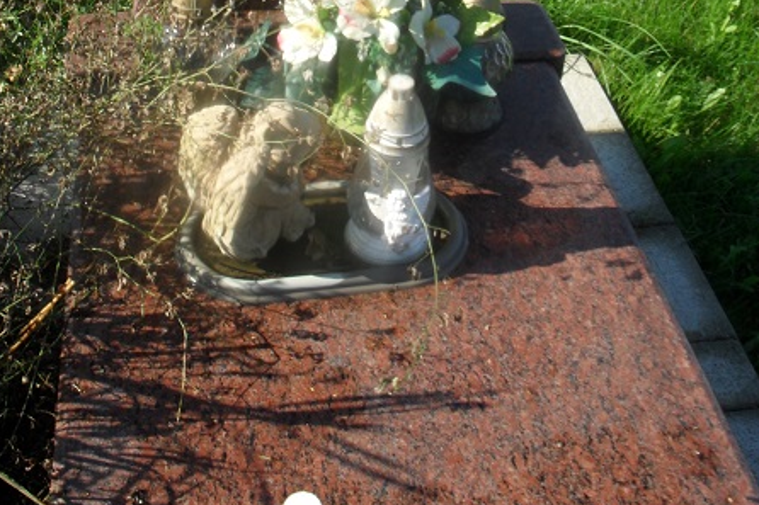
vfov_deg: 26.6
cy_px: 58
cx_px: 378
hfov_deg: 40.4
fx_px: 1033
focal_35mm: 49
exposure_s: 1/125
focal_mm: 6.3
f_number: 8.4
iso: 100
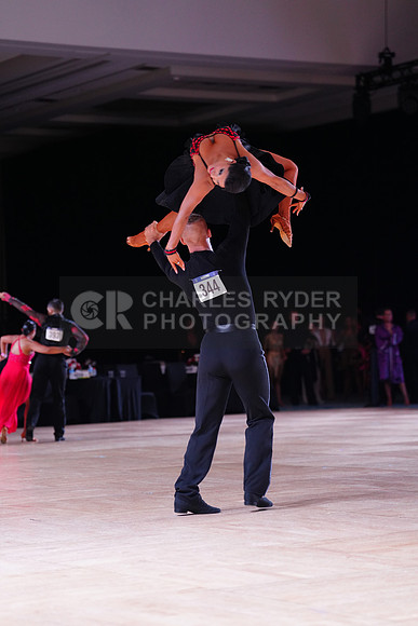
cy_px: 313
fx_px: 1706
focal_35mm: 98
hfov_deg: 14.0
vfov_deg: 20.8
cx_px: 209
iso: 1600
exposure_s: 1/400
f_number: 2.8
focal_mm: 98
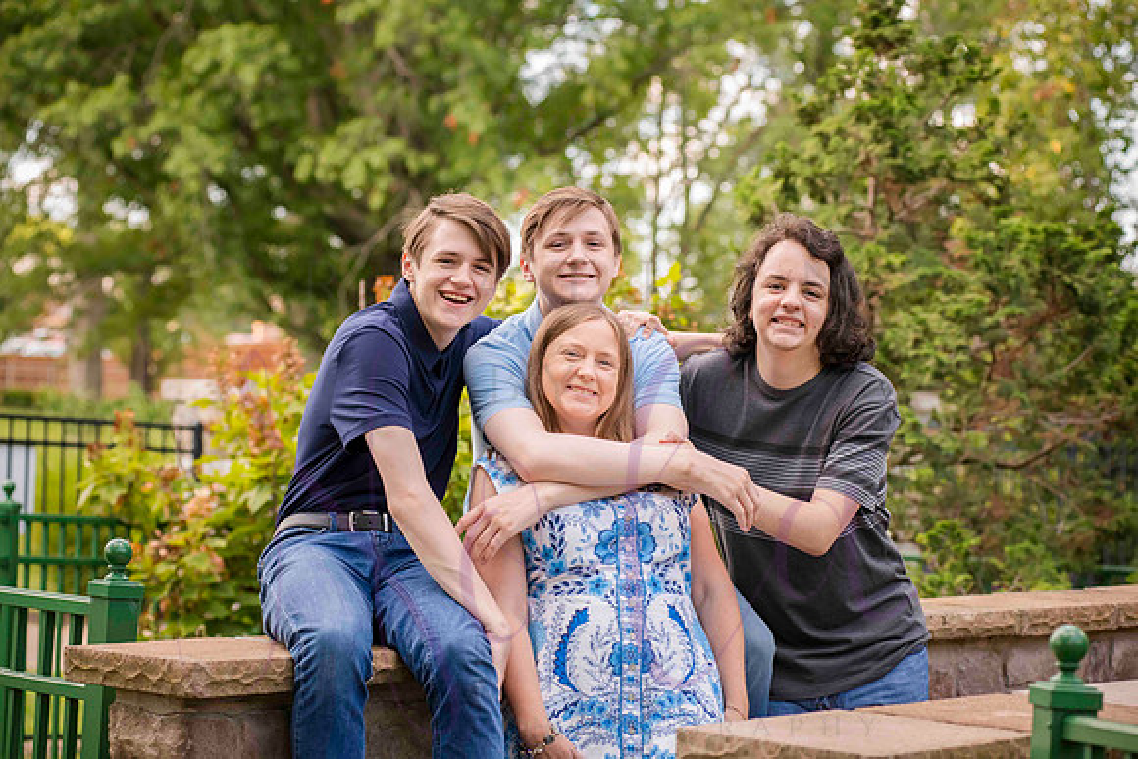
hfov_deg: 23.6
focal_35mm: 86
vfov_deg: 15.9
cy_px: 380
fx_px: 2719
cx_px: 569
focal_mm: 86
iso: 400
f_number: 5
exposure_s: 1/320
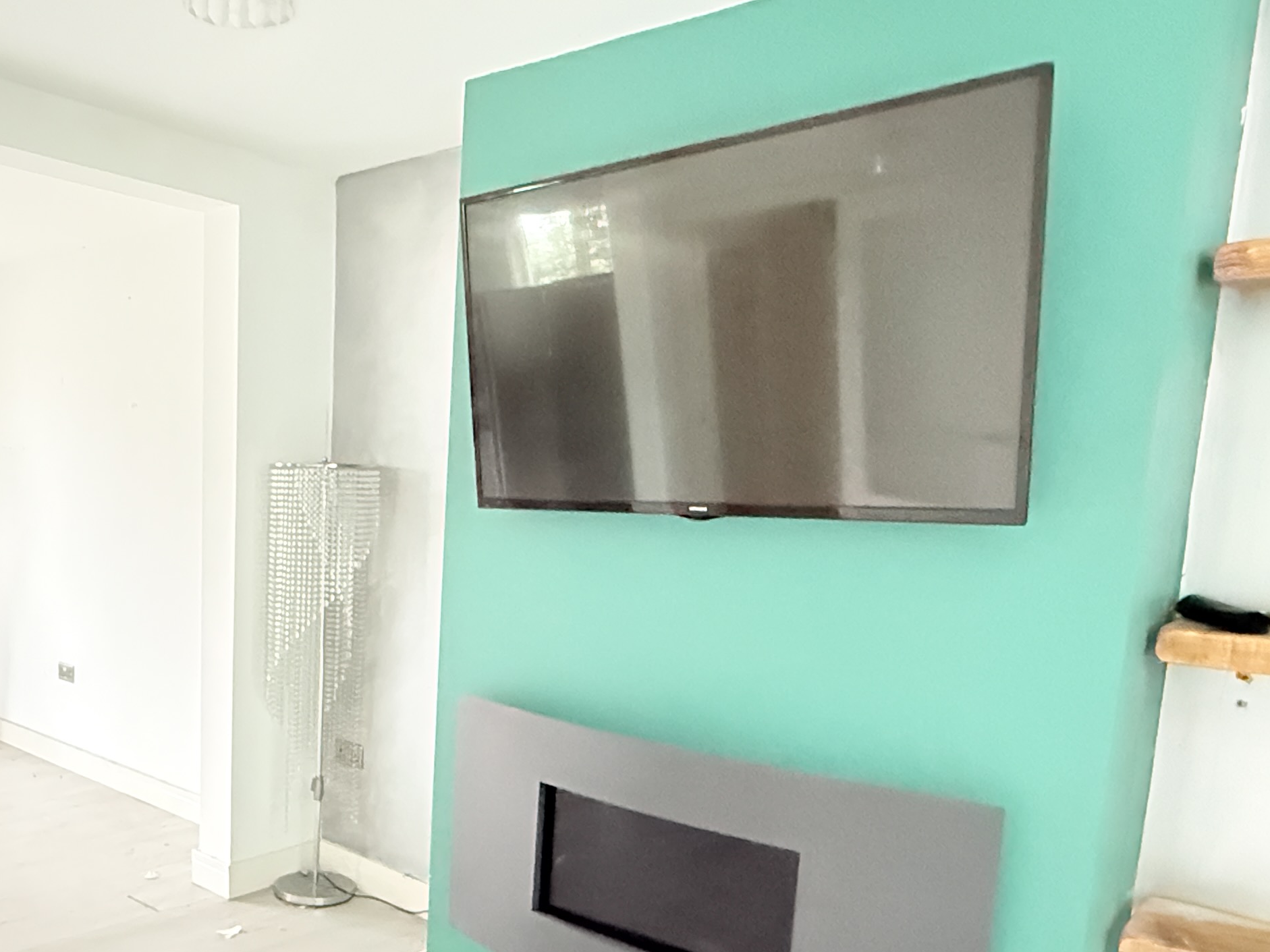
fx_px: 1101
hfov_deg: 58.7
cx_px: 429
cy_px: 642
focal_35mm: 30
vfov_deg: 46.0
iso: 1600
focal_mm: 2.22
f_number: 2.2
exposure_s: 1/47
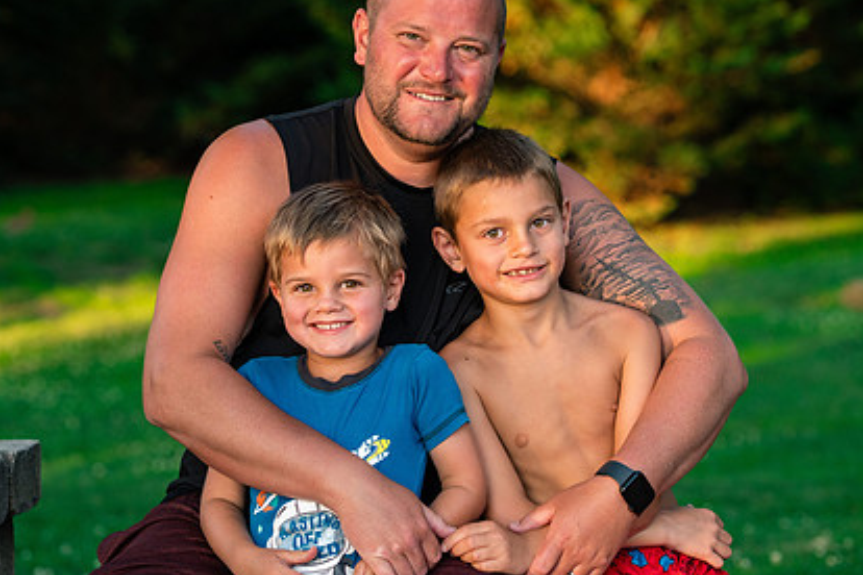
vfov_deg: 11.5
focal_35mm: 119
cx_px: 417
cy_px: 282
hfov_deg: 17.2
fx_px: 2852
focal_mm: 85
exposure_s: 1/500
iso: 1000
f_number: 3.5
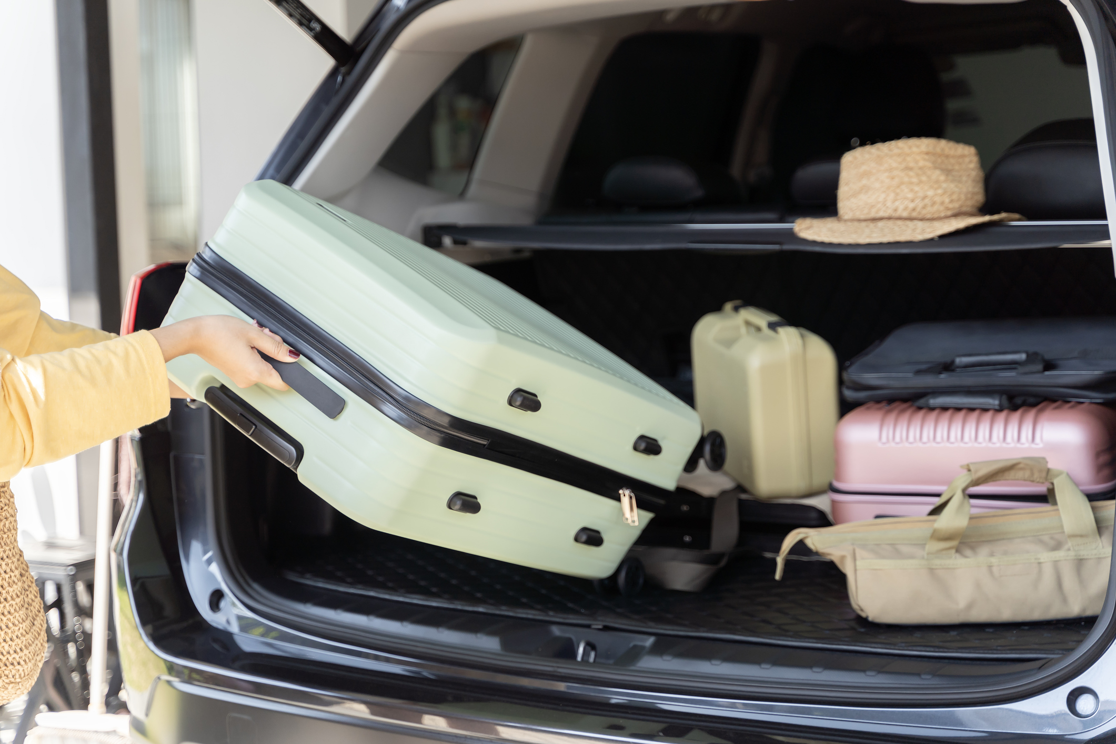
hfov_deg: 32.4
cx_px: 558
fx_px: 1922
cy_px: 372
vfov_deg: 21.9
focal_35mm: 62
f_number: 2.8
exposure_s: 1/800
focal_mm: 62
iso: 250
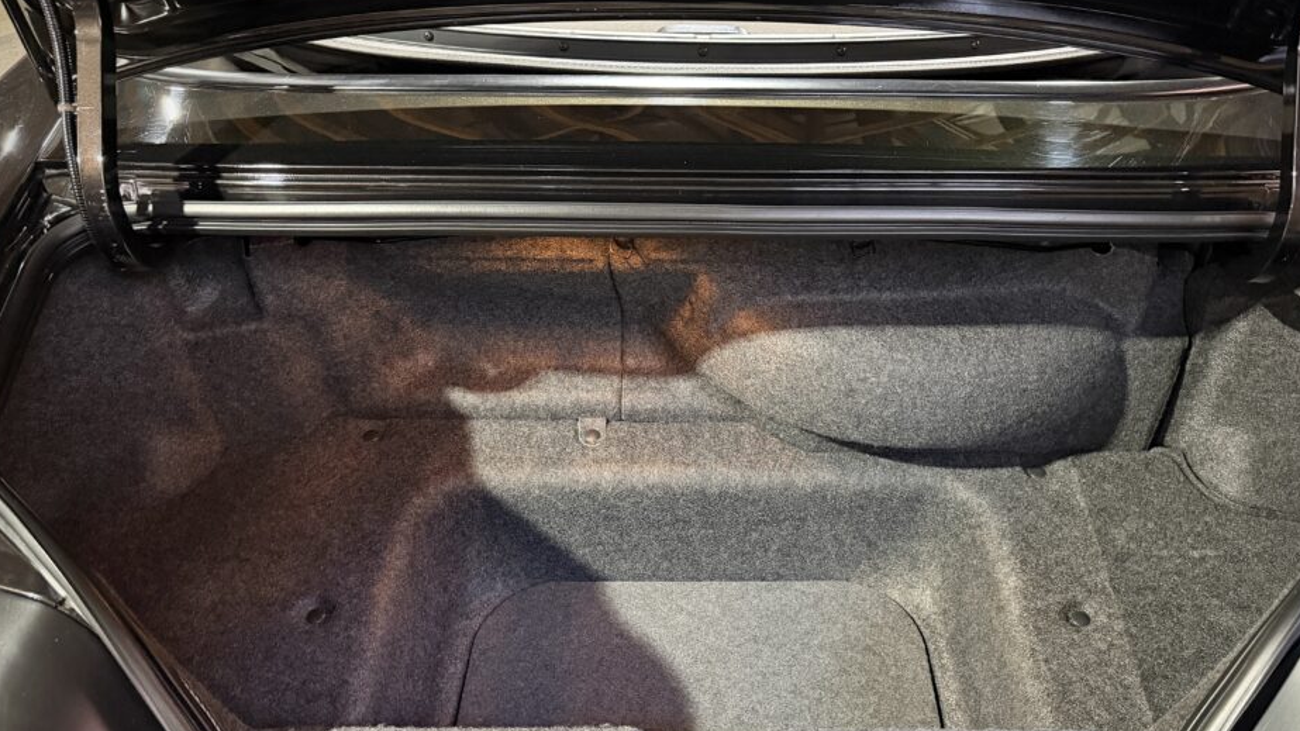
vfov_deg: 39.8
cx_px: 707
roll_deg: -1.2
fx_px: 1000
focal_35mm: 29
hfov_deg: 66.0
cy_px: 476
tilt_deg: -44.5
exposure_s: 1/25
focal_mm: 6.76
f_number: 1.78
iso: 800
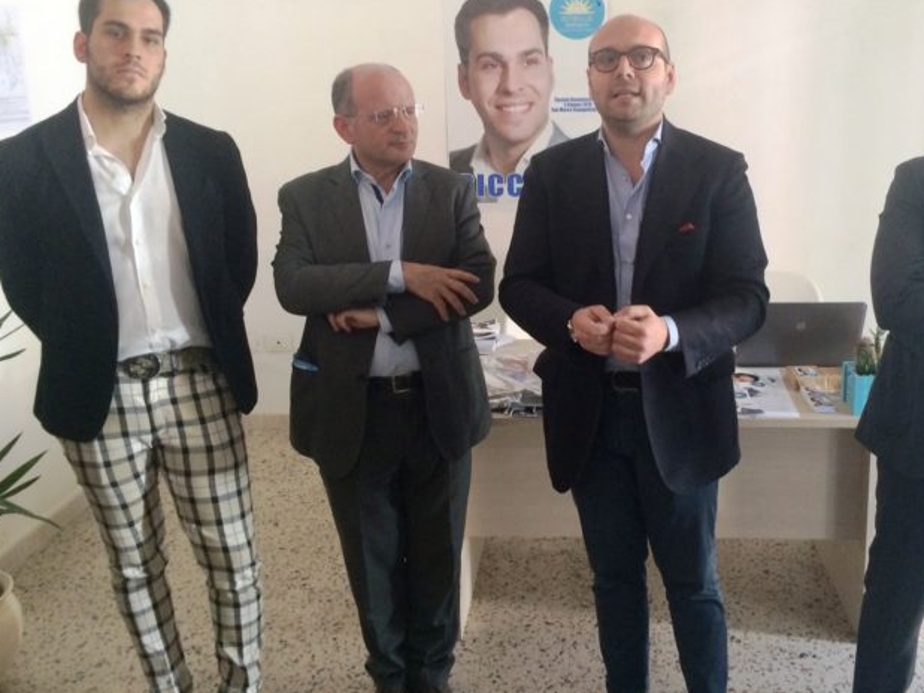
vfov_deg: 39.5
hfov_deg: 51.0
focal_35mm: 36
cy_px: 281
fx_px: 961
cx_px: 563
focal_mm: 4.15
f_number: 2.2
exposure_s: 1/33
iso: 200
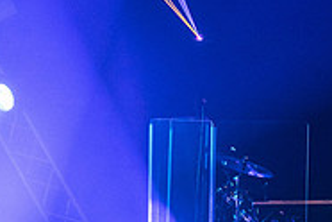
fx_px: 5745
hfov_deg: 3.3
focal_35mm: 623
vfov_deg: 2.2
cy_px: 230
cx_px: -75
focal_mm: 200
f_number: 5.6
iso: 8000
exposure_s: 1/250
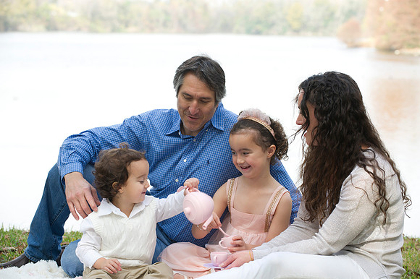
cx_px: 210
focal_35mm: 116
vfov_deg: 11.8
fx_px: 1353
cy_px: 140
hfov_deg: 17.7
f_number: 5.6
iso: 200
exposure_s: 1/160
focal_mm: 116
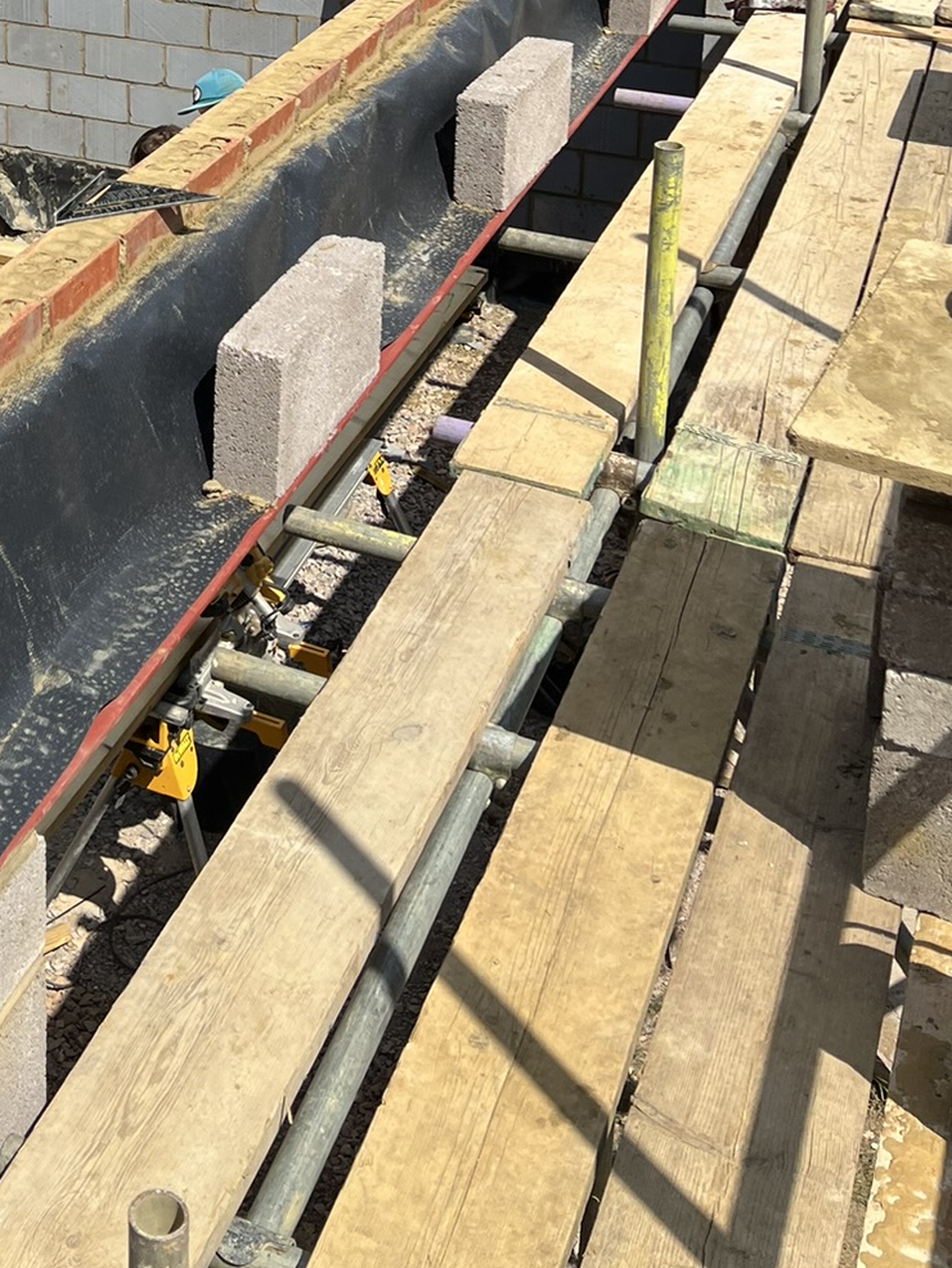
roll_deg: +1.6
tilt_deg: -14.1
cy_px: -22
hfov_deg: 25.8
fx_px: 1979
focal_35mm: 54
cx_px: 23
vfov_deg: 32.5
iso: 50
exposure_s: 1/4630
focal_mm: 5.7
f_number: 1.5
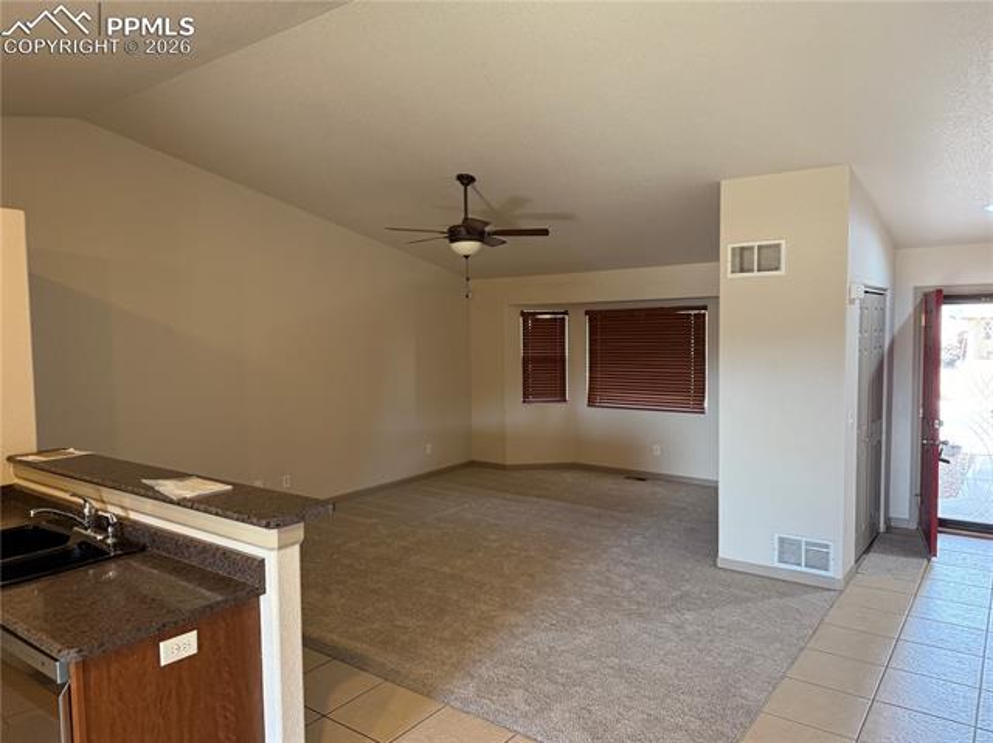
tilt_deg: -4.2
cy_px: 372
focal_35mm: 24
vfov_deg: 56.8
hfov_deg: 71.6
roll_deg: +0.5
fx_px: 688
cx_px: 496
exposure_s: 1/60
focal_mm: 6.76
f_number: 1.78
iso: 250
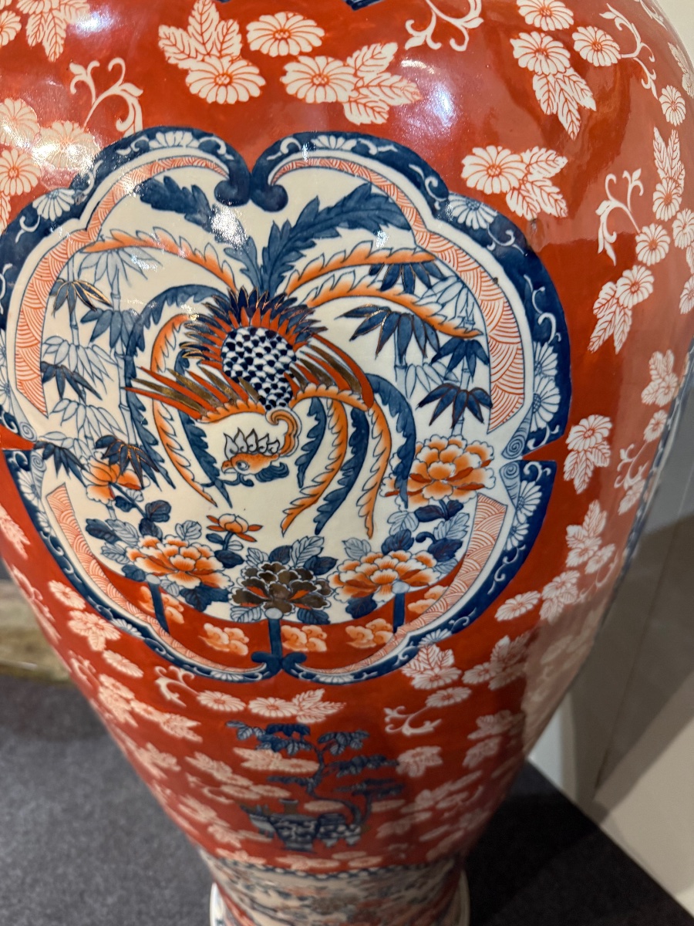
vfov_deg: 71.6
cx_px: 347
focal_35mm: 24
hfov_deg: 56.8
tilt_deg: -32.0
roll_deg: +1.6
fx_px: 642
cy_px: 463
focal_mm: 6.76
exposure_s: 1/50
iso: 320
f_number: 1.78
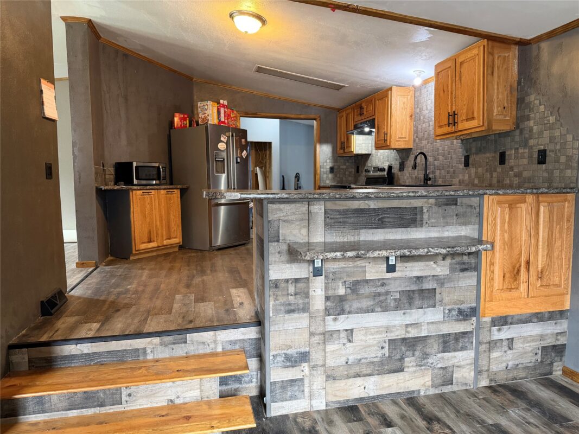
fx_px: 401
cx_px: 290
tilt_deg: -4.8
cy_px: 217
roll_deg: +1.1
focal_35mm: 24
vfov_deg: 56.8
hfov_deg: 71.6
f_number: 1.78
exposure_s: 1/60
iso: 400
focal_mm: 6.76
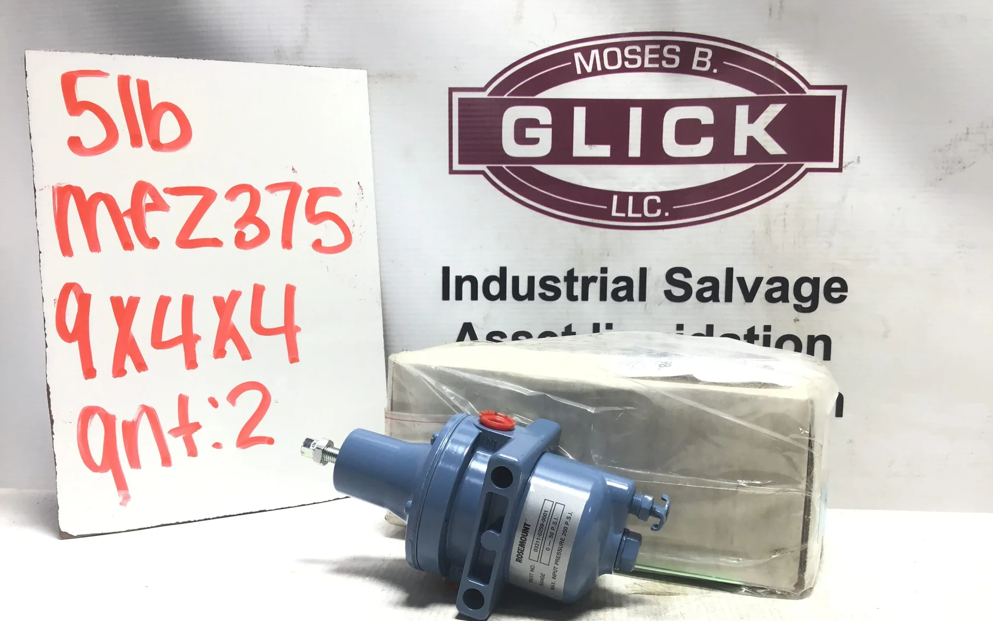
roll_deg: -1.2
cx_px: 498
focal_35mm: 33
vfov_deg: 38.2
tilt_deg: -7.8
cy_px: 368
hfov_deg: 58.1
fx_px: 893
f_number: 2.4
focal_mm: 3.3
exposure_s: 1/120
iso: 40
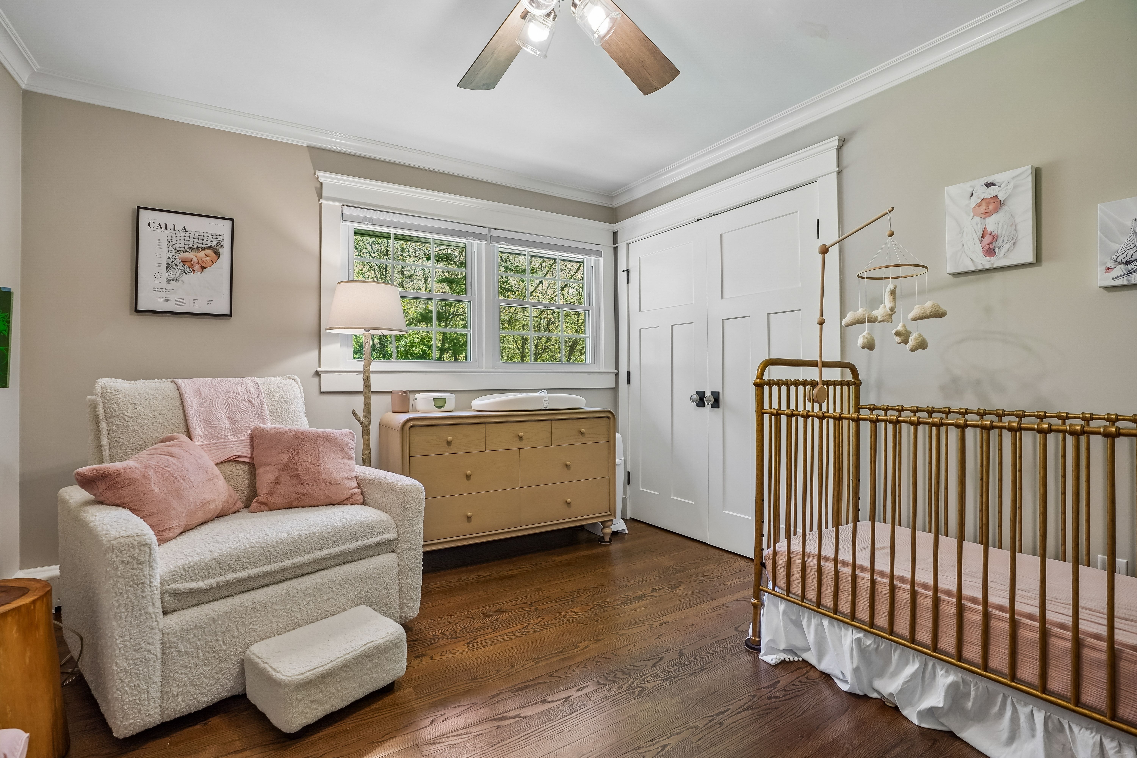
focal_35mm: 16
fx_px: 505
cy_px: 379
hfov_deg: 96.7
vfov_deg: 73.7
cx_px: 568
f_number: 5.6
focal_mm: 16
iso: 640
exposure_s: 1/30
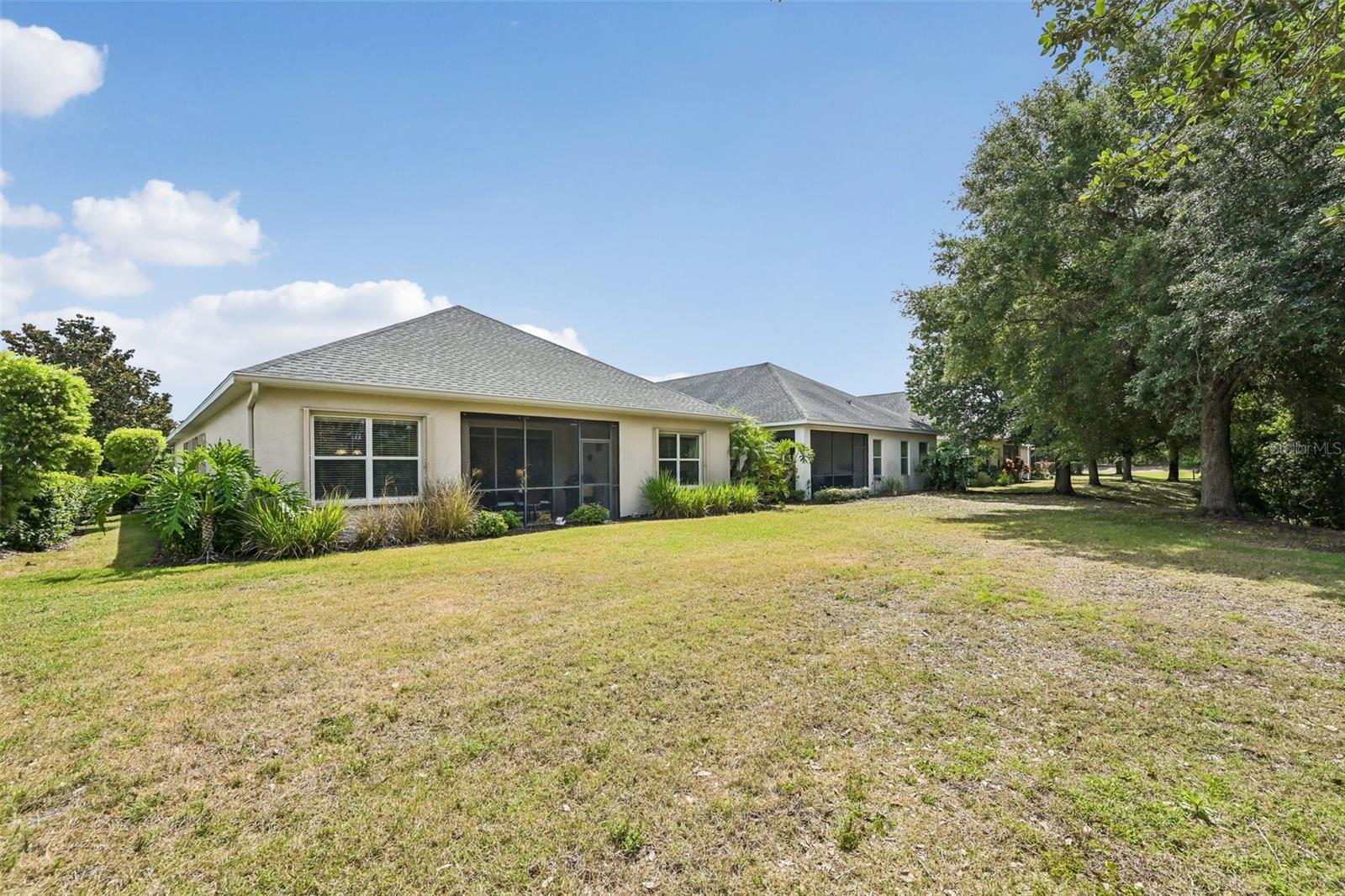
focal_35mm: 15
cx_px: 672
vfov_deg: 77.3
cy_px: 448
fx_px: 560
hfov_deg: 100.4
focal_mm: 15
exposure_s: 1/1600
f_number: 8
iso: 400
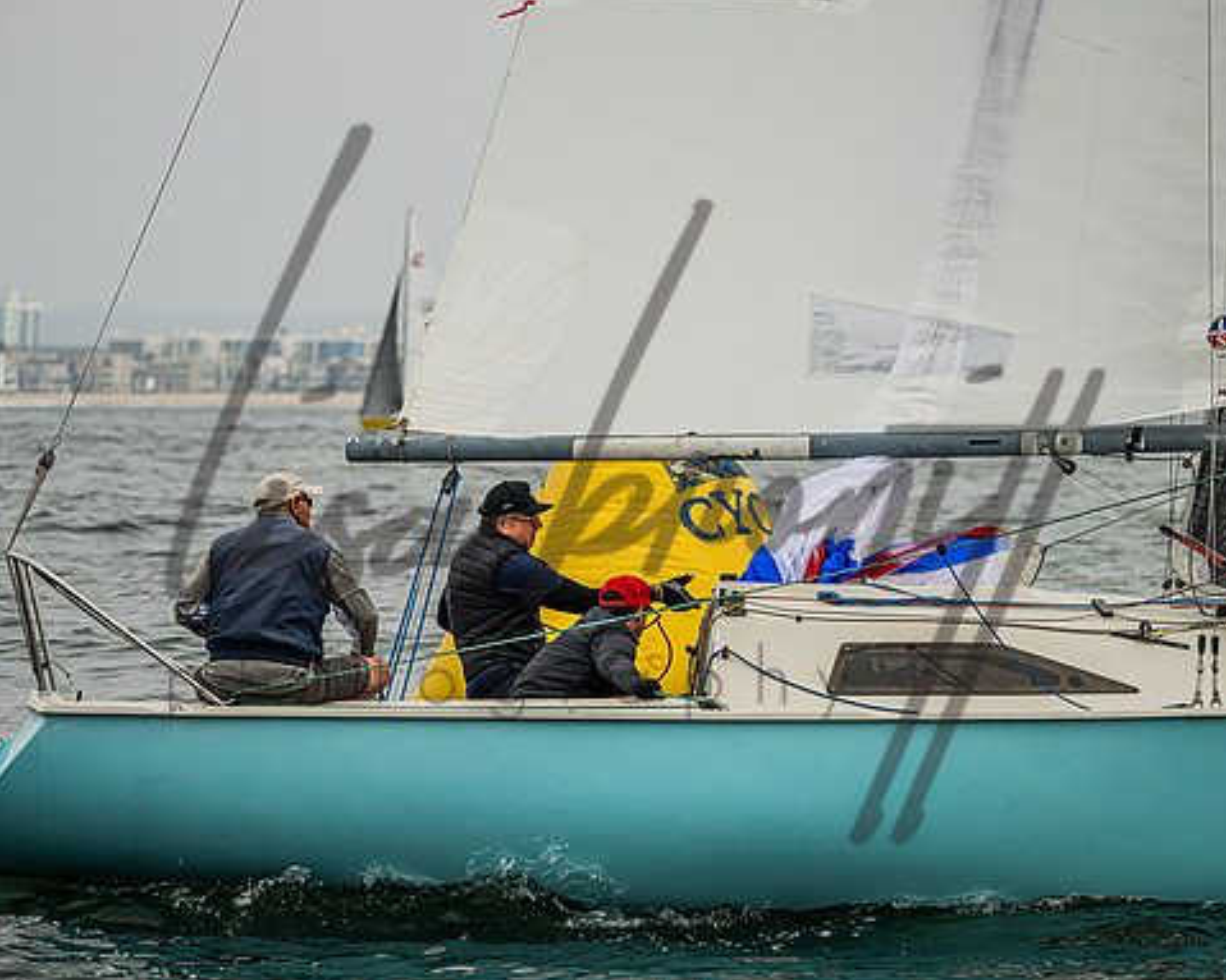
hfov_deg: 9.4
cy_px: 531
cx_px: 637
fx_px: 7437
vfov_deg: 7.5
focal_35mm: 205
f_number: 4.8
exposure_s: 1/4000
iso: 250
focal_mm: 155
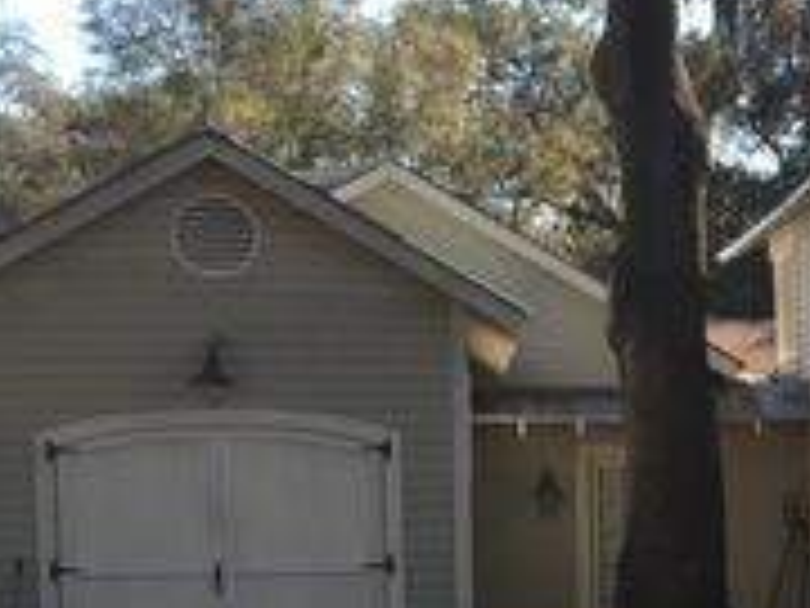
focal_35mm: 103
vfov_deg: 14.1
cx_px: 1066
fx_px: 2410
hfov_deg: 17.8
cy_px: 662
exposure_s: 1/481
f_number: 2.2
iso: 25
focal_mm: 4.15
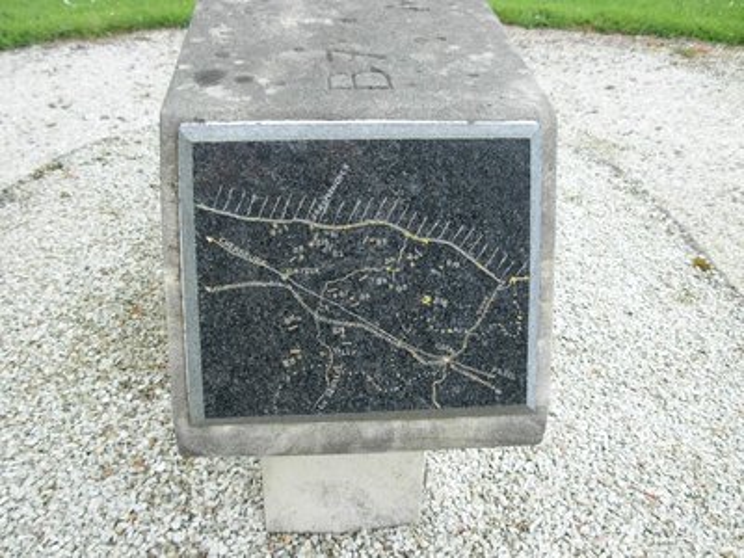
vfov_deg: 37.7
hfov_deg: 49.0
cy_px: 279
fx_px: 817
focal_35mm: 38
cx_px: 372
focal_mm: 6.3
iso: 79
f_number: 2.9
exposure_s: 1/256
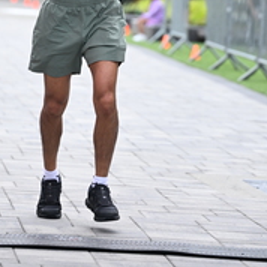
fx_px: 2365
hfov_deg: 6.5
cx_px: 86
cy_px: -100
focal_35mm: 271
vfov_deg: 6.4
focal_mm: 103
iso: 640
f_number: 2.8
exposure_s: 1/2000
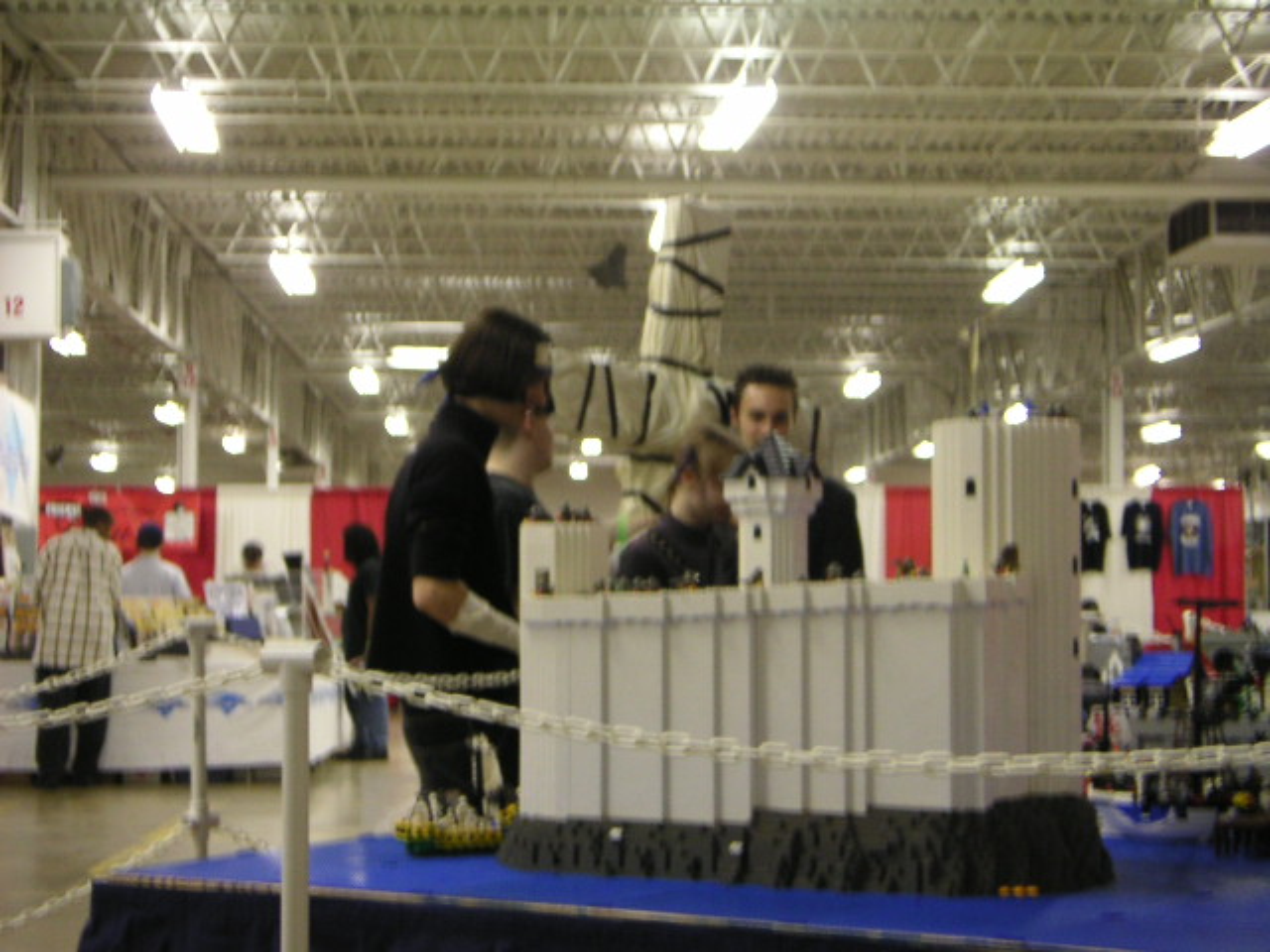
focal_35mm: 71
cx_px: 635
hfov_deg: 27.4
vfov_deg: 20.7
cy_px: 476
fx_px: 2605
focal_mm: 9.3
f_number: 3.3
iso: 100
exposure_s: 1/6
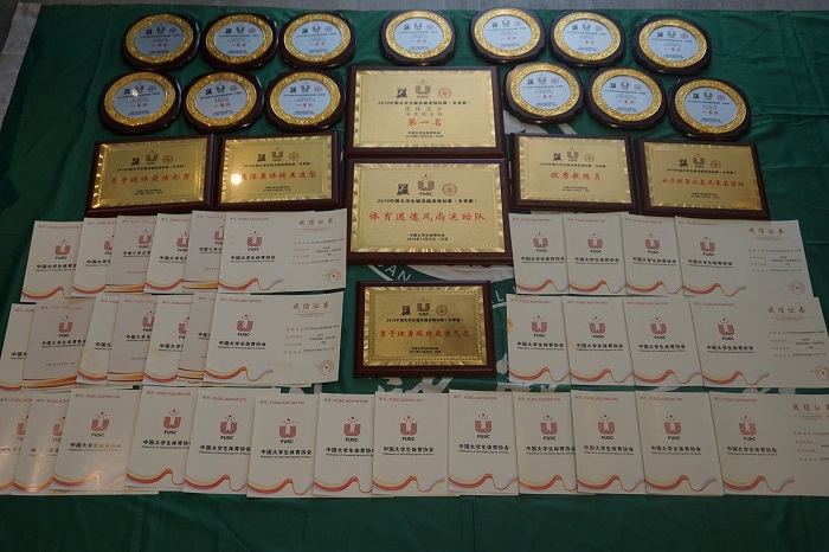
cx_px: 414
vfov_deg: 38.3
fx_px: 794
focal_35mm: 34
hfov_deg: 55.1
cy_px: 276
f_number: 4
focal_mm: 23
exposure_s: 1/160
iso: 800
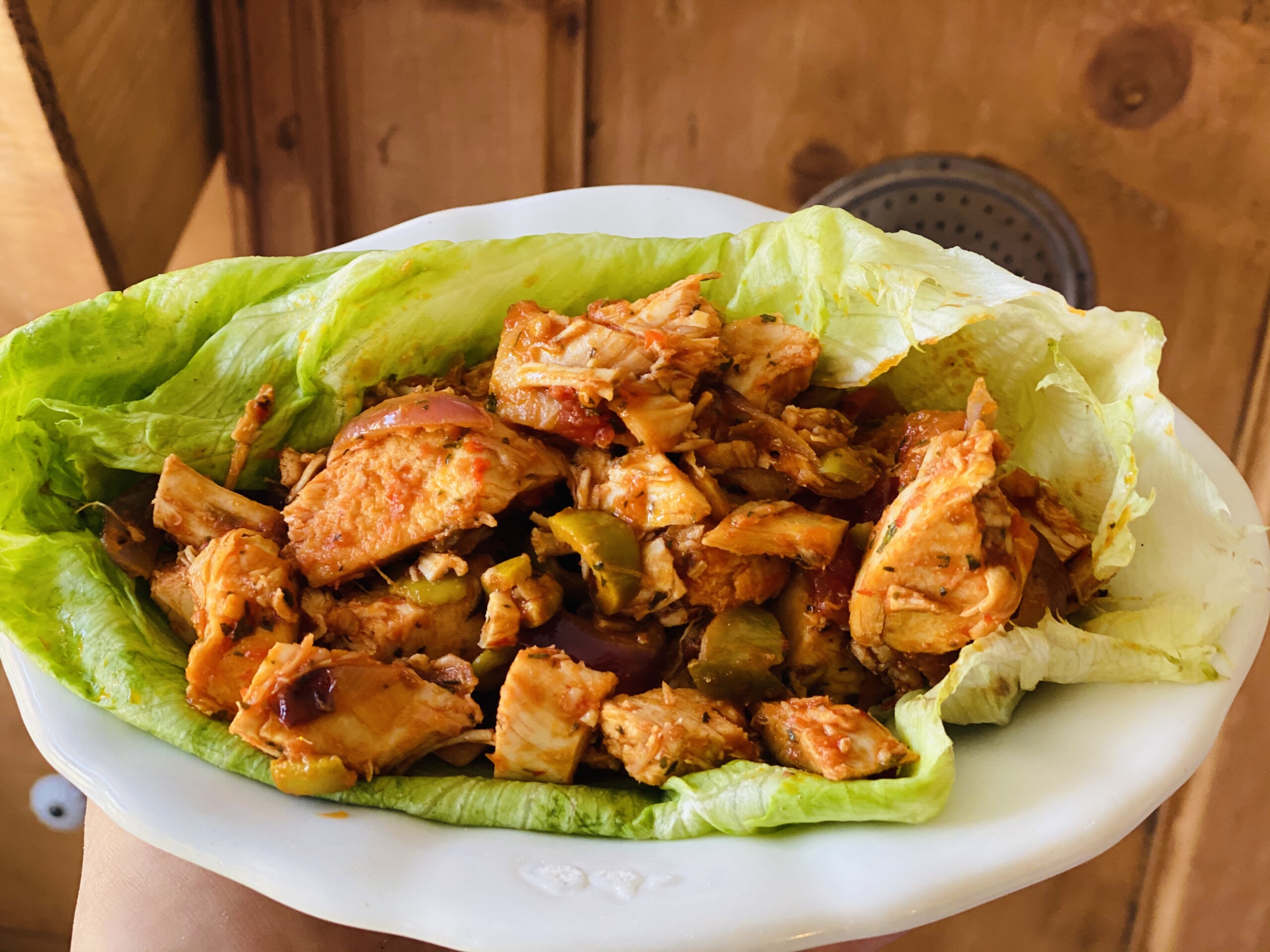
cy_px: 476
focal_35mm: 52
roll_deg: -2.2
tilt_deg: -31.6
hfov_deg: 36.8
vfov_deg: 28.0
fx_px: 1908
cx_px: 635
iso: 160
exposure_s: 1/50
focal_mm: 6
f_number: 2
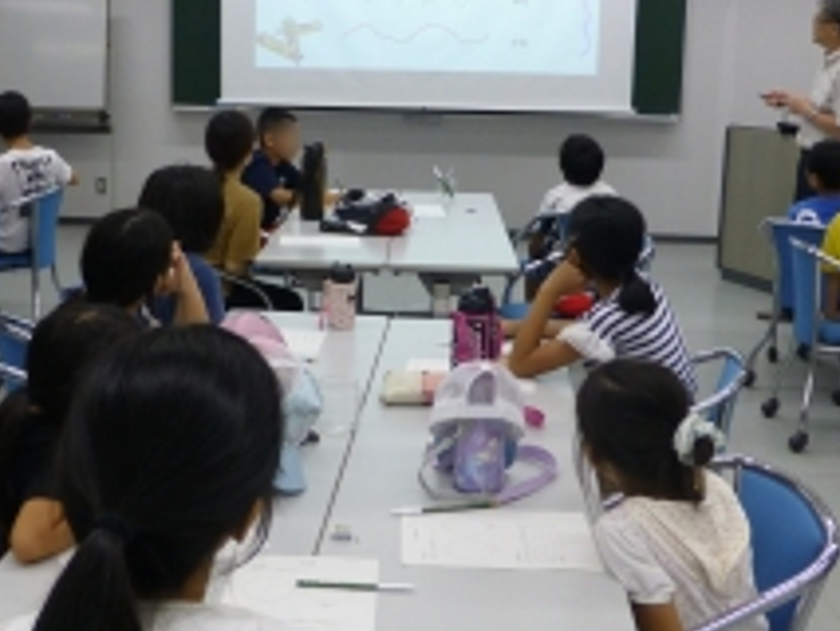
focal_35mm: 45
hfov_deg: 41.9
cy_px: 201
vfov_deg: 31.9
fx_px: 1093
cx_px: 355
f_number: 3.3
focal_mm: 4.3
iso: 250
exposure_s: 1/60
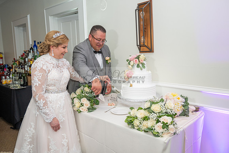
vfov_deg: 42.3
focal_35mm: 31
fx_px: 197
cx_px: 114
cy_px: 76
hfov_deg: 60.3
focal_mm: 31
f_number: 2.8
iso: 800
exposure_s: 1/100
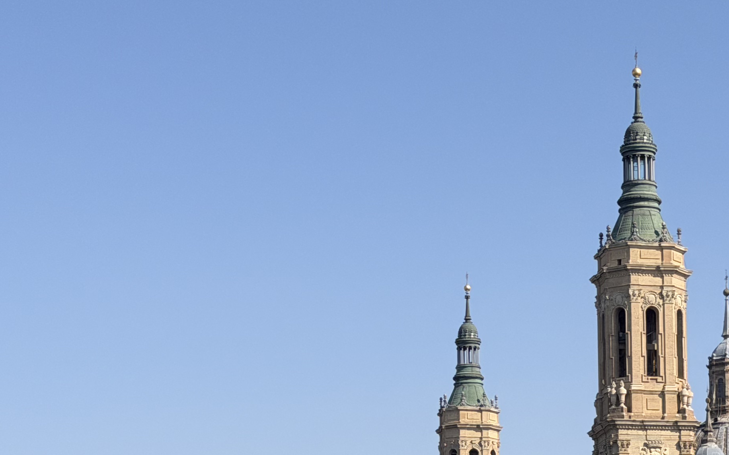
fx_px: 2225
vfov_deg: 11.5
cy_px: 547
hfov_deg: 18.4
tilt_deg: +6.2
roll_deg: +0.5
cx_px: 582
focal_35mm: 112
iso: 64
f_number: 1.78
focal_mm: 6.76
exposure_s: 1/6024
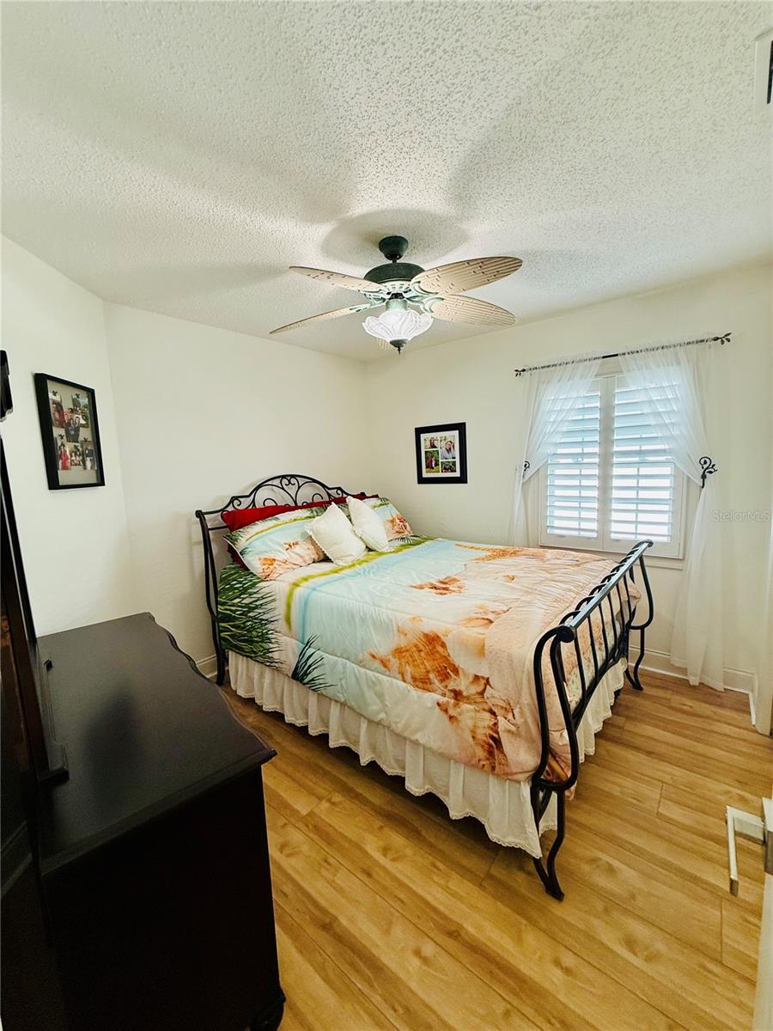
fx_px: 417
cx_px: 386
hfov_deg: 85.7
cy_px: 516
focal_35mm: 14
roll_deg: +1.3
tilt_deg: -7.2
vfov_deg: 102.1
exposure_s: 1/120
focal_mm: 2.22
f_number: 2.2
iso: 125
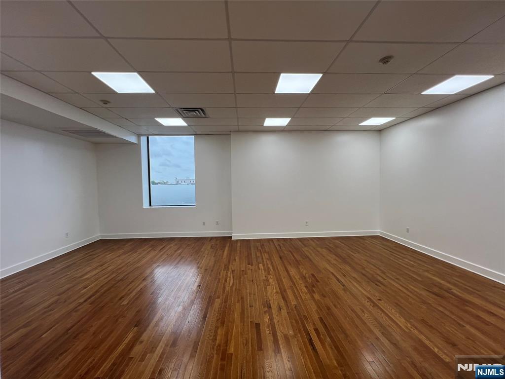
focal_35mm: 13
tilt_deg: -0.2
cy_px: 190
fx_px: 190
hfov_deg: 106.2
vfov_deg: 89.9
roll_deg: +1.6
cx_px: 252
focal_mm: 1.57
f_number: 1.8
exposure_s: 1/137
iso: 32
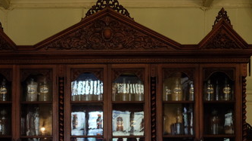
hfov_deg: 40.4
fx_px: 341
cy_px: 149
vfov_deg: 22.3
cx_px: 101
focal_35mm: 51
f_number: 2.8
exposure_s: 1/40
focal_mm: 18
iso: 800
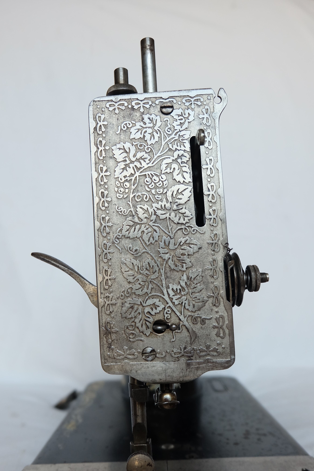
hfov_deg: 44.8
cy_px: 268
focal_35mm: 29
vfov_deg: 63.4
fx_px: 379
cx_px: 134
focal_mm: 16
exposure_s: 1/30
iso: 640
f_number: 4
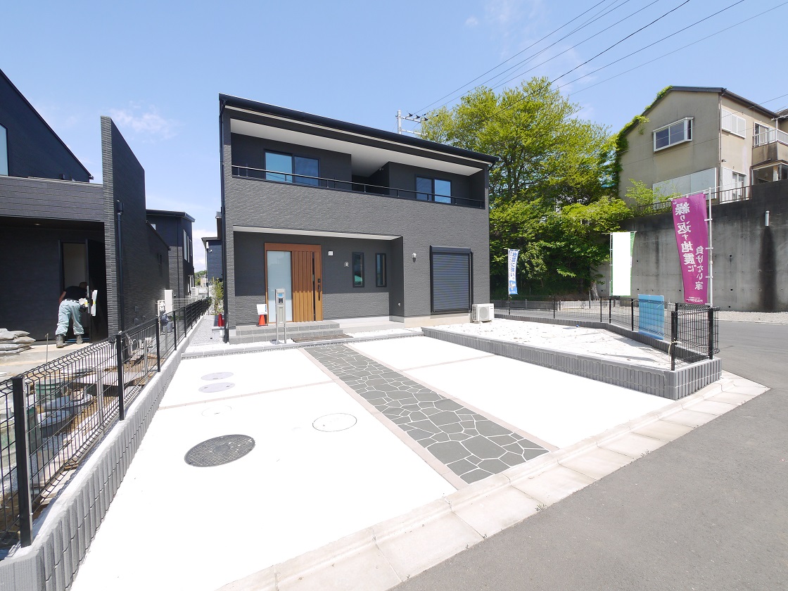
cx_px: 394
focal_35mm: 14
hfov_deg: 102.1
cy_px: 296
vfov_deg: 85.7
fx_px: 319
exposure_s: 1/320
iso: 160
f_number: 7.1
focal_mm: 7
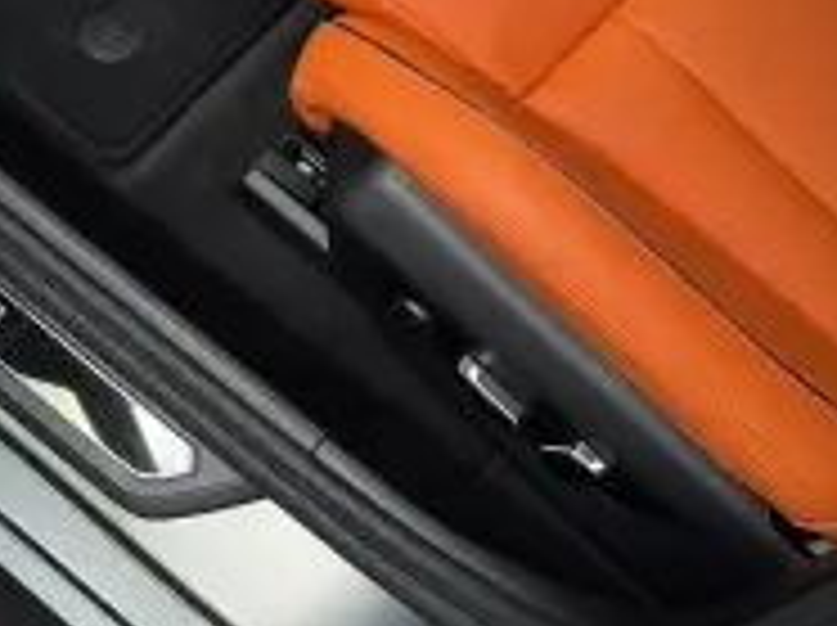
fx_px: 2246
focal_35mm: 93
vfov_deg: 15.9
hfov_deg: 20.8
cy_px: 311
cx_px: 148
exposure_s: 1/1560
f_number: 1.78
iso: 64
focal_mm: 6.76
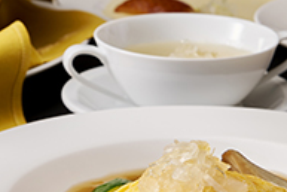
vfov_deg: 7.3
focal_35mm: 188
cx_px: 100
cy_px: 112
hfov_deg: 10.9
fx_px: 1500
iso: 100
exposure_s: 1/125
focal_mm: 85
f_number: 14
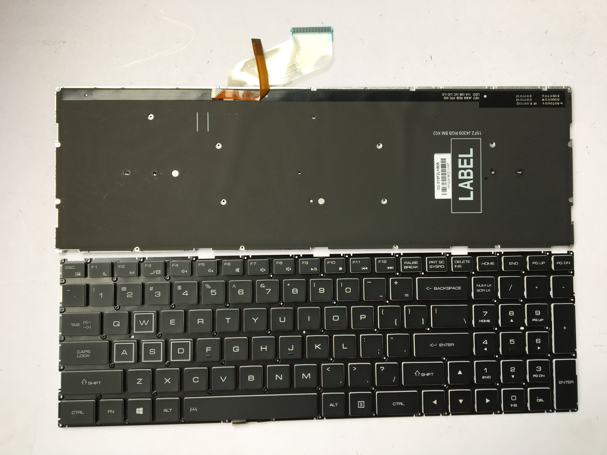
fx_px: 509
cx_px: 304
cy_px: 228
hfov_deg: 61.7
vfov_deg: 48.2
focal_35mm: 29
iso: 32
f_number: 2.2
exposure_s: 1/100
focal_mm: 4.15
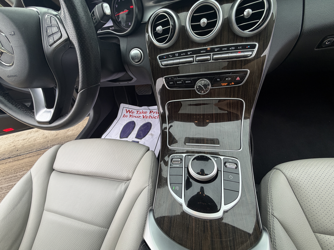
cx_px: 167
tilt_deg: -45.0
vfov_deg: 85.7
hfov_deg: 102.1
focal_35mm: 14
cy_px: 125
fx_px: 135
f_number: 2.2
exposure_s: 1/84
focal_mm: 2.22
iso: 100
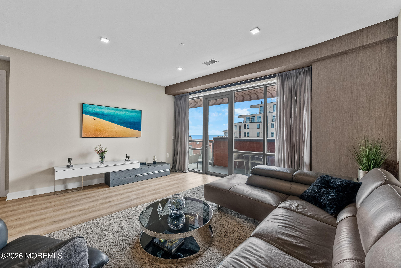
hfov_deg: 104.2
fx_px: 156
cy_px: 134
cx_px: 200
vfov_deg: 81.3
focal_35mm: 14
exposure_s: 1/50
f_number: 8
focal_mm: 14
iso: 2000
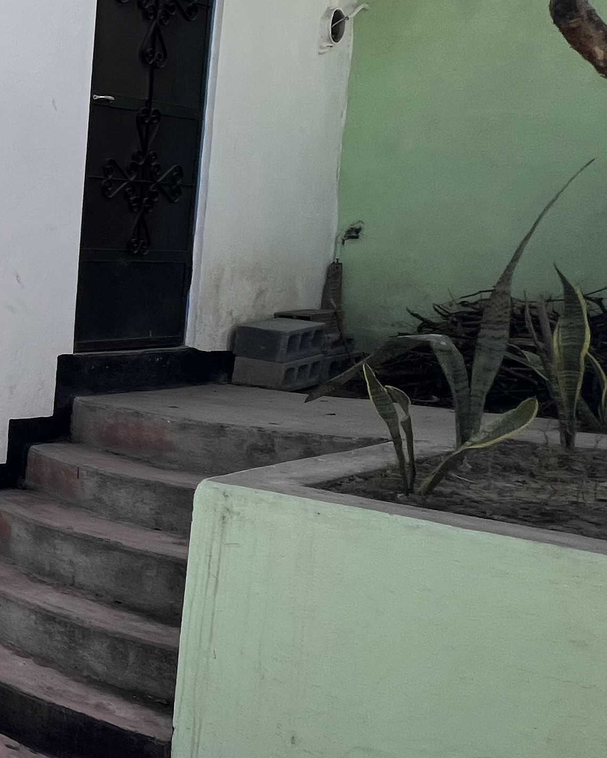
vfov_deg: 50.3
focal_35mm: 36
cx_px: -423
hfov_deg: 24.2
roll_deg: -0.3
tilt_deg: -3.2
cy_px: 369
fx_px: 808
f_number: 1.8
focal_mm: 1.57
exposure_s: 1/605
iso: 32
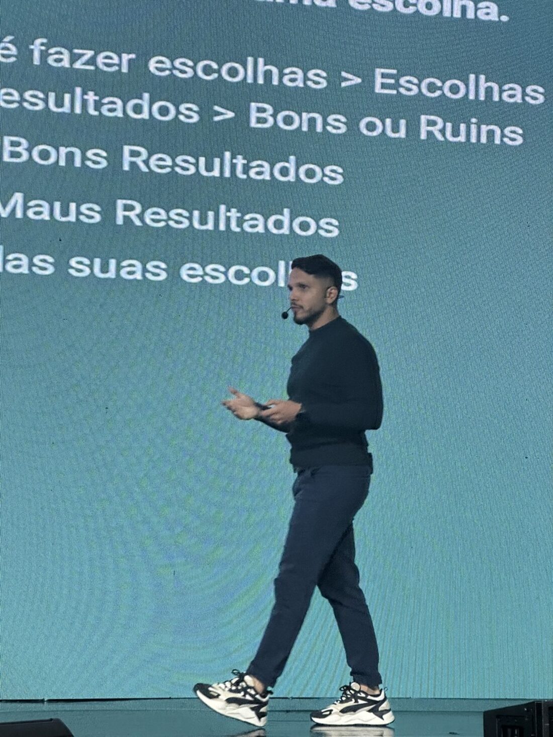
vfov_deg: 25.3
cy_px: 368
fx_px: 1640
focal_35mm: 77
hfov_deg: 19.1
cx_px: 276
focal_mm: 9
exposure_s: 1/60
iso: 400
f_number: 2.8
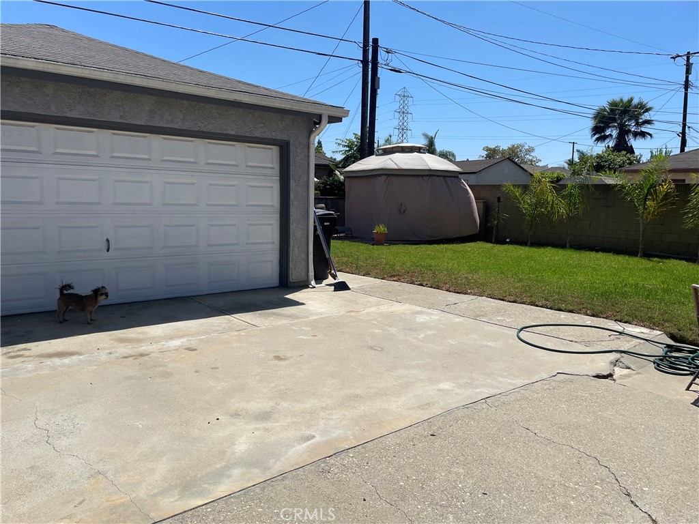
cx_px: 350
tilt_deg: -7.3
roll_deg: -1.2
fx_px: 525
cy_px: 262
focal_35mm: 26
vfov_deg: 53.1
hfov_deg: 67.3
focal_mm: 4.2
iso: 32
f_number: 1.6
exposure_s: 1/5556
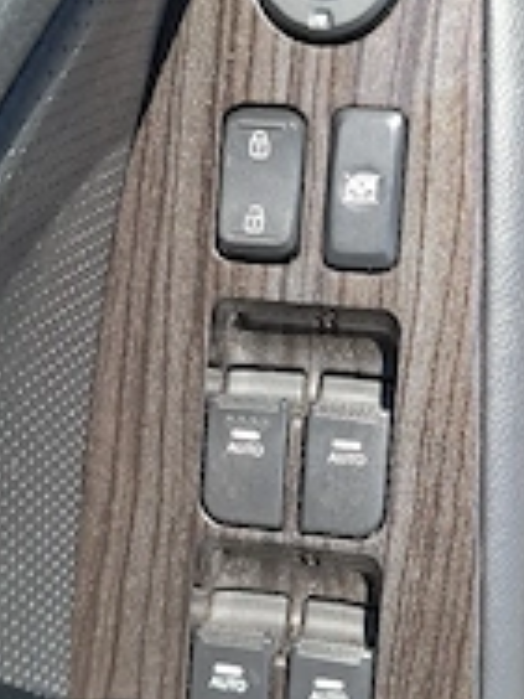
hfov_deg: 29.5
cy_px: 353
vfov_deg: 38.9
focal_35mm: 49
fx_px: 989
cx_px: 331
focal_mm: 5.54
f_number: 1.8
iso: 50
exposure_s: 1/667
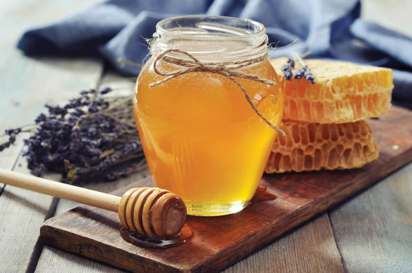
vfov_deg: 15.2
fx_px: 1029
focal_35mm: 90
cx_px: 206
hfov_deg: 22.6
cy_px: 136
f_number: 8
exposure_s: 1/160
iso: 200
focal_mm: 60
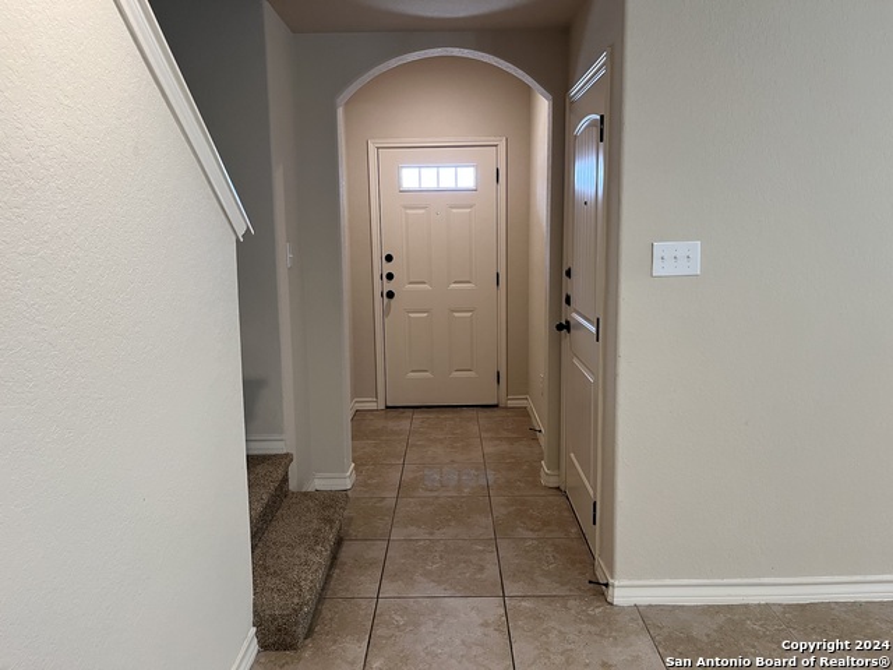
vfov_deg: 53.1
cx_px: 446
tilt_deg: -8.7
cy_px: 335
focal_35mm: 26
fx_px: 671
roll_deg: +0.8
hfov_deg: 67.3
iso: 100
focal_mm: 5.1
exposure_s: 1/60
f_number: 1.6
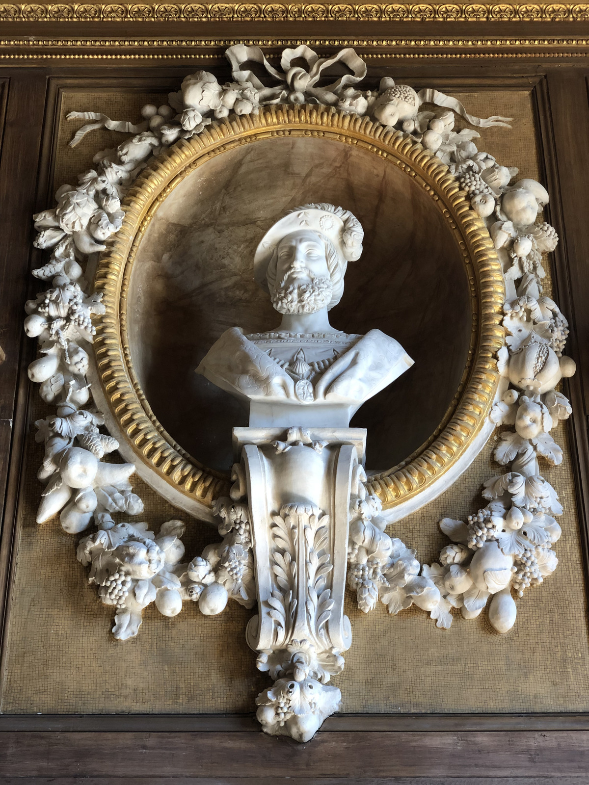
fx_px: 1180
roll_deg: +0.3
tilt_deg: +25.7
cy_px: 392
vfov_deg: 36.8
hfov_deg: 28.0
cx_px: 294
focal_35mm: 52
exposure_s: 1/50
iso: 50
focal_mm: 6
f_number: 2.4
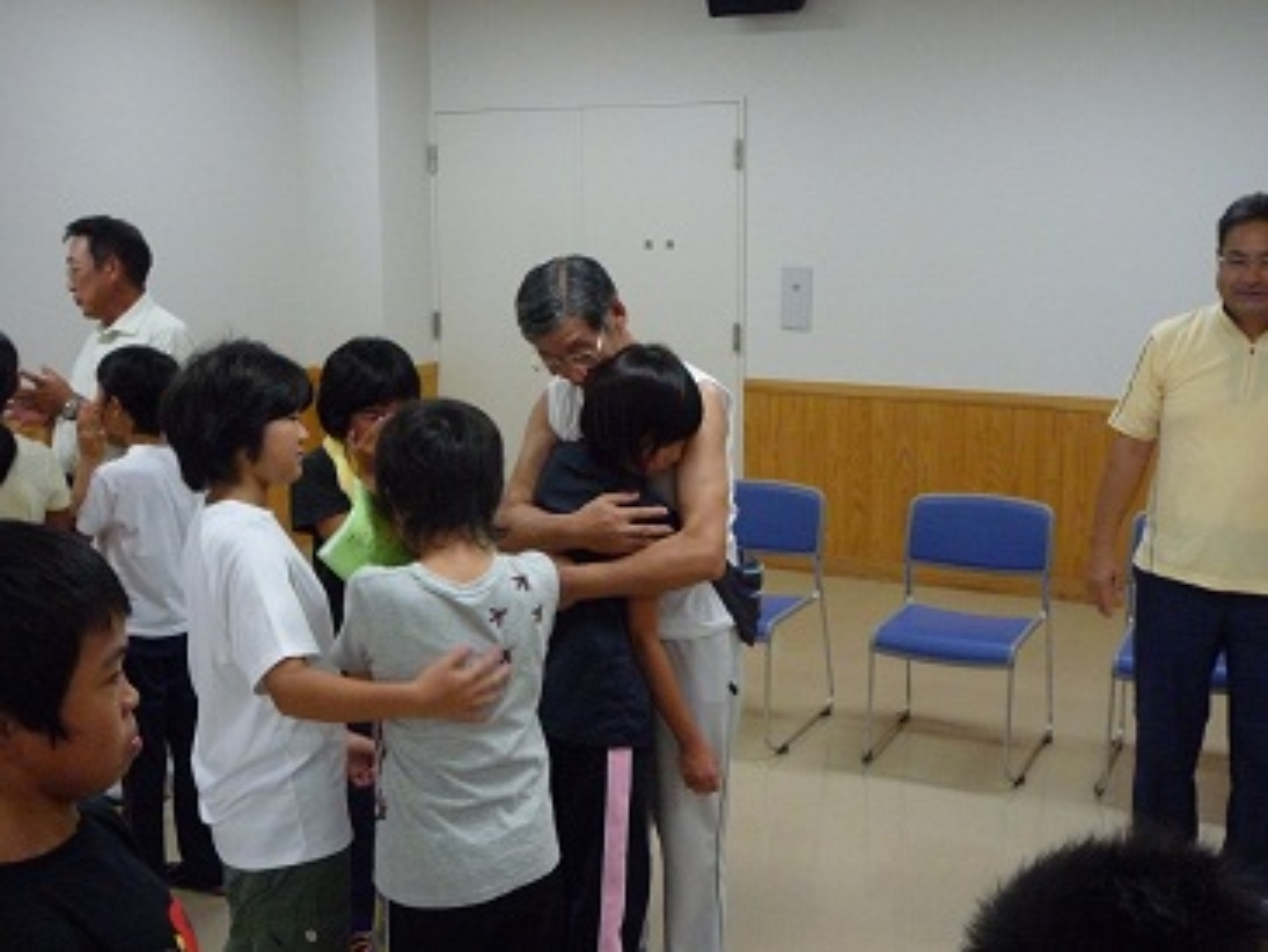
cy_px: 476
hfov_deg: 42.9
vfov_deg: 32.9
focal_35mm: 44
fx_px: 1612
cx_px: 634
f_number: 4.3
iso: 640
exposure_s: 1/80
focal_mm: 7.8
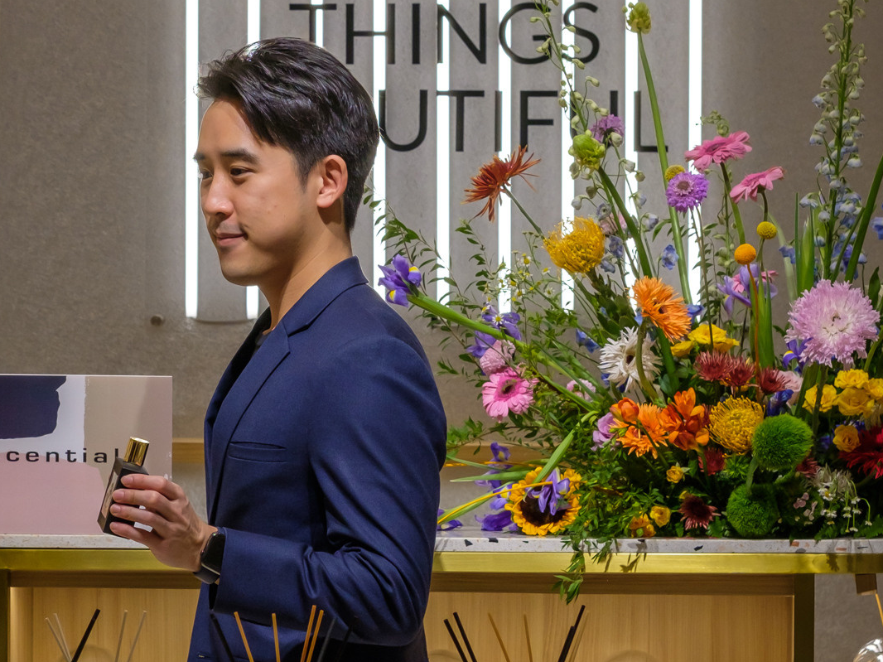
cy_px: 220
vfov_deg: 7.6
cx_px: 260
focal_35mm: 194
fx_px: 4948
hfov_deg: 10.2
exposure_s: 1/250
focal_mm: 56
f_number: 5.6
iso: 200
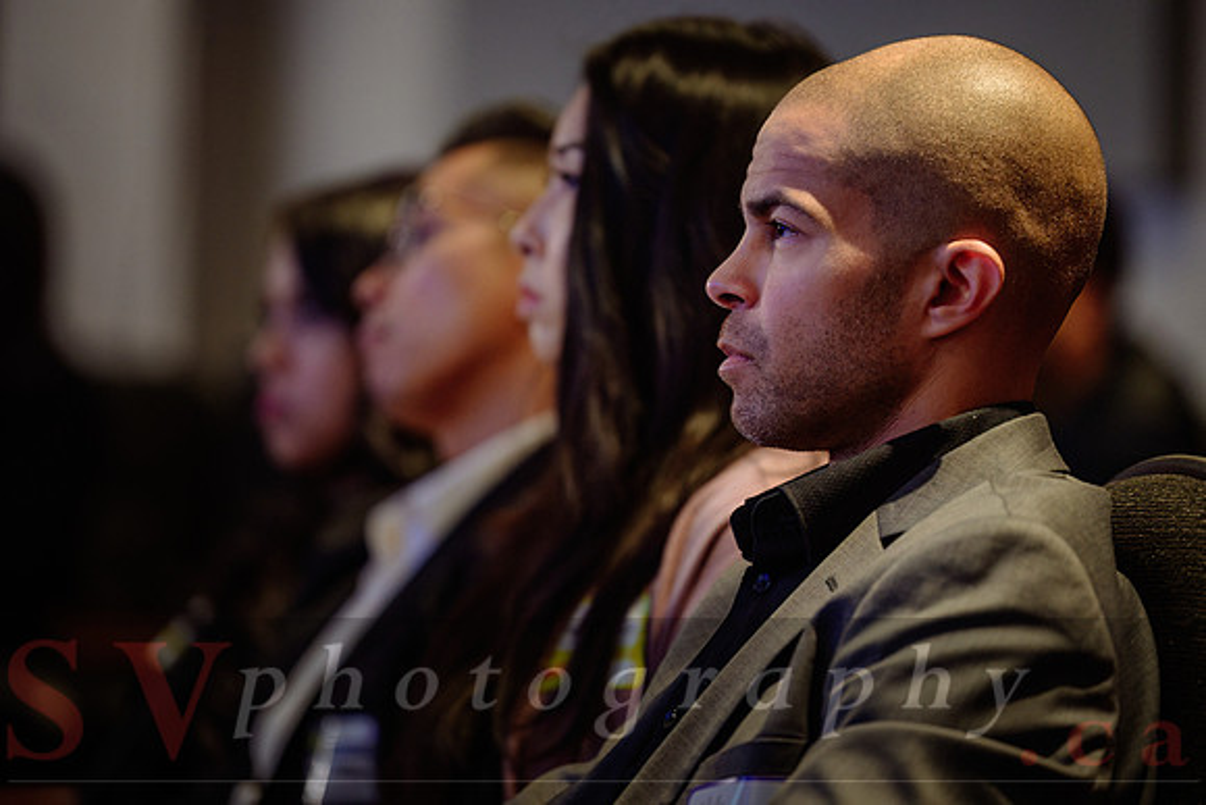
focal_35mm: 218
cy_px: 366
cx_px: 603
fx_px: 7313
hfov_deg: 9.4
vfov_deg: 6.3
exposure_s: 1/50
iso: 1600
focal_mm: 200
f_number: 2.8
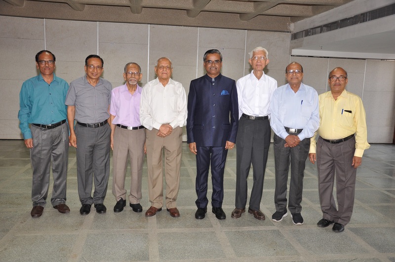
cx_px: 198
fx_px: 362
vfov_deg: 39.9
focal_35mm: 33
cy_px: 131
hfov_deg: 57.3
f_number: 5.6
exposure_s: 1/125
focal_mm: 22
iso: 640
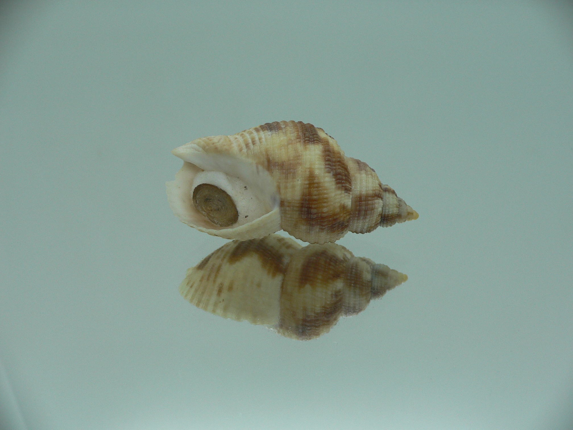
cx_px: 286
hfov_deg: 52.6
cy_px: 215
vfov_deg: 40.7
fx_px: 579
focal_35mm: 35
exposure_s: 1/60
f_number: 2.8
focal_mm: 4.6
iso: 80
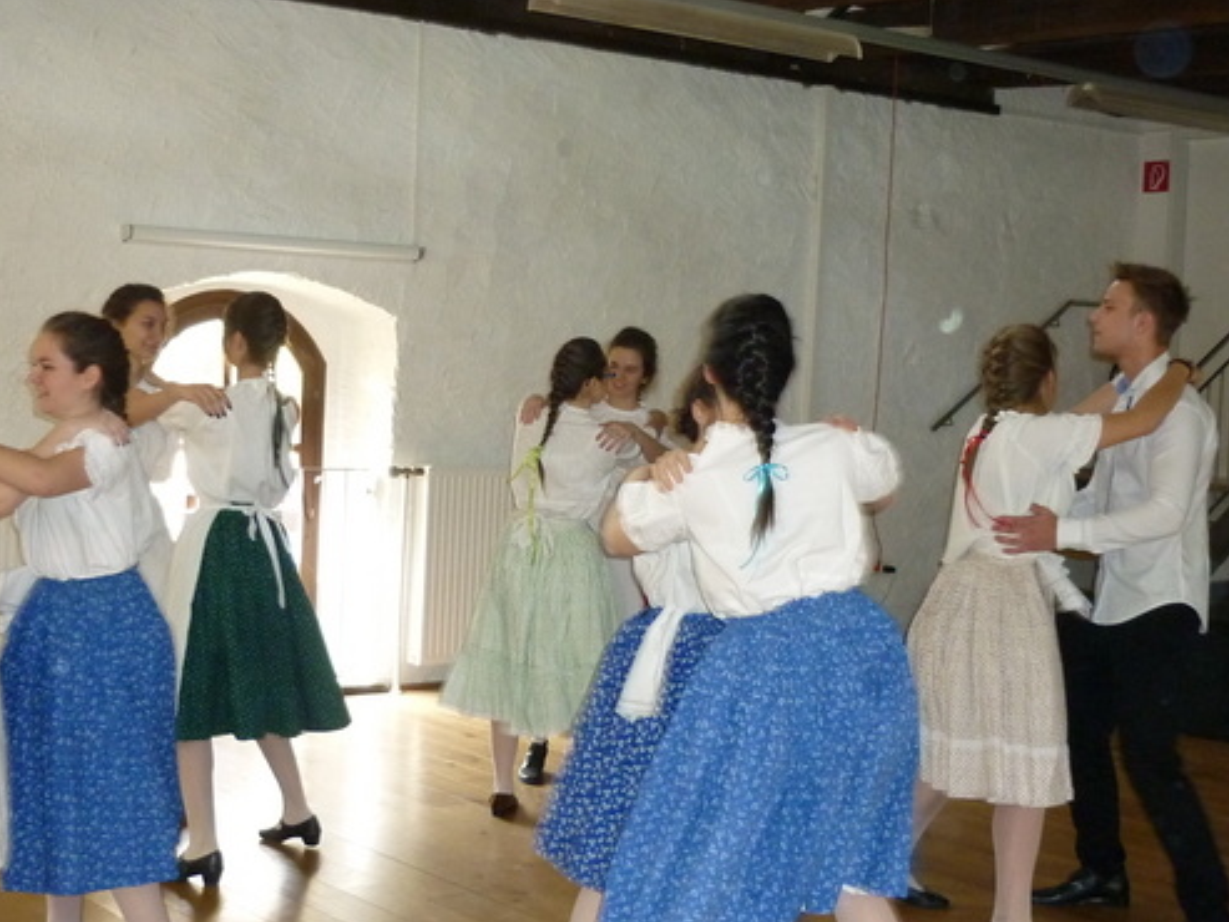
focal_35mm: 53
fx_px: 1882
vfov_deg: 27.5
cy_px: 446
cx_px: 543
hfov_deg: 36.1
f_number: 2.8
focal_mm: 5.5
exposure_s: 1/30
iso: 320
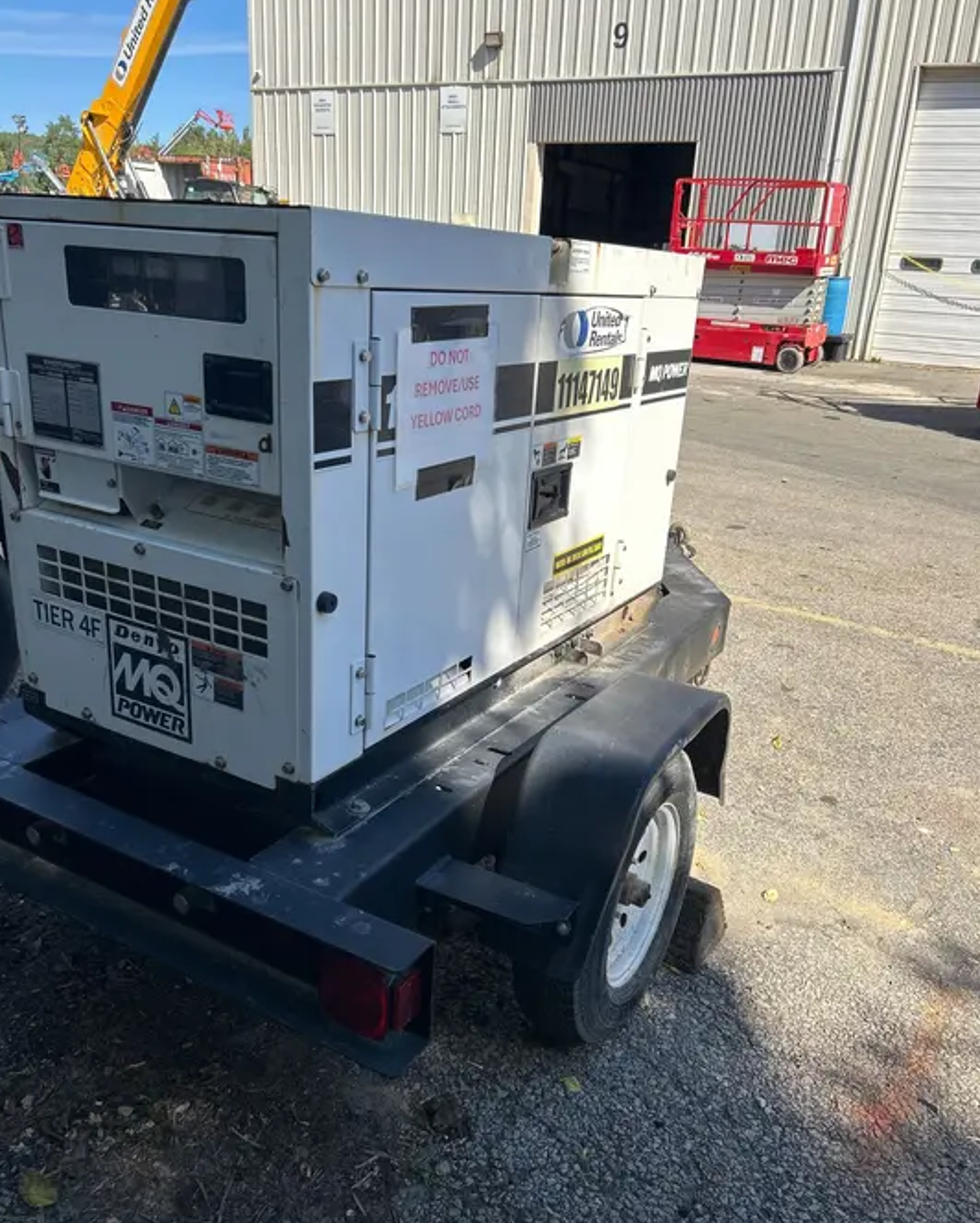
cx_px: 492
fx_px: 1014
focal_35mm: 28
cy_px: 653
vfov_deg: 62.1
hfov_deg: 51.6
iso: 50
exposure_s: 1/2457
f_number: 1.5
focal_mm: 5.7
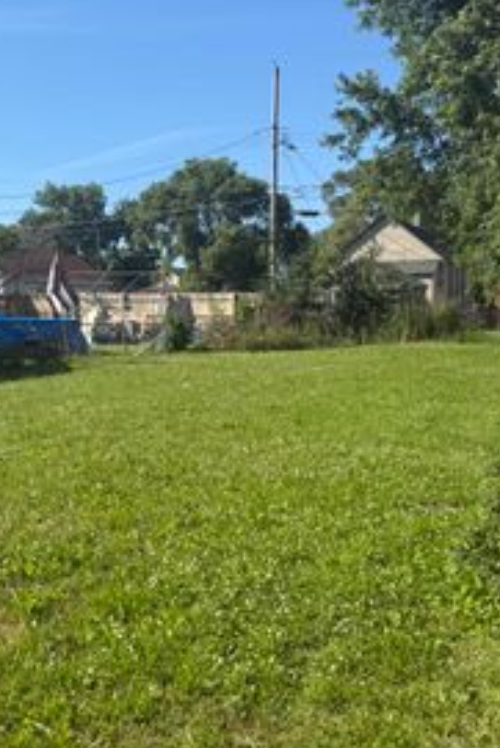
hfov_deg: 29.2
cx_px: 185
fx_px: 957
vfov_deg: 42.7
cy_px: 366
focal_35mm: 46
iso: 80
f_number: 1.78
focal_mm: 6.76
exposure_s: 1/3279
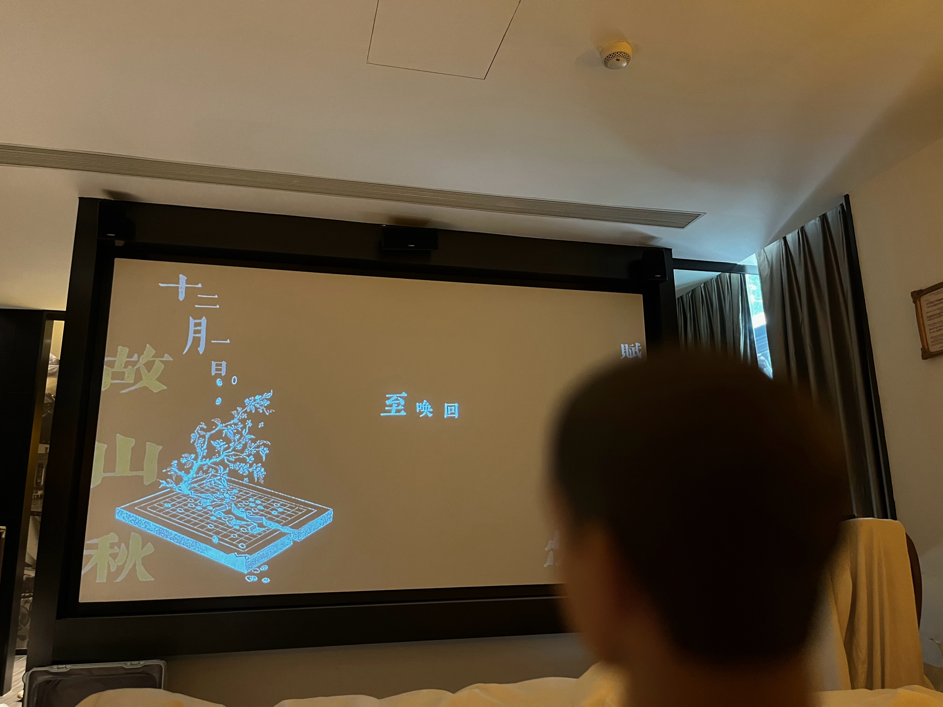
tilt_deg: +13.3
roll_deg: +0.8
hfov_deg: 67.3
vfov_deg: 53.1
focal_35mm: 26
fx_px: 708
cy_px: 354
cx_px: 472
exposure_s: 1/34
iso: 640
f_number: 1.6
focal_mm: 5.1
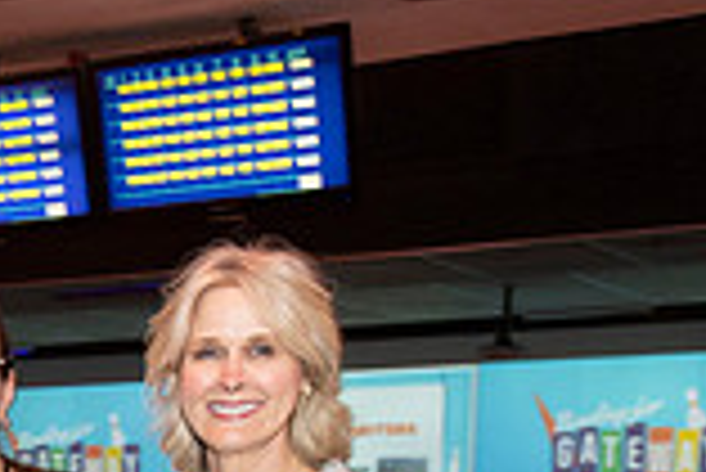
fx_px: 2316
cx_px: -540
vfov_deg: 10.9
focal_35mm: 118
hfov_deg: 15.2
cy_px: 834
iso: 1000
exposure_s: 1/60
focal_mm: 32
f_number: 5.6
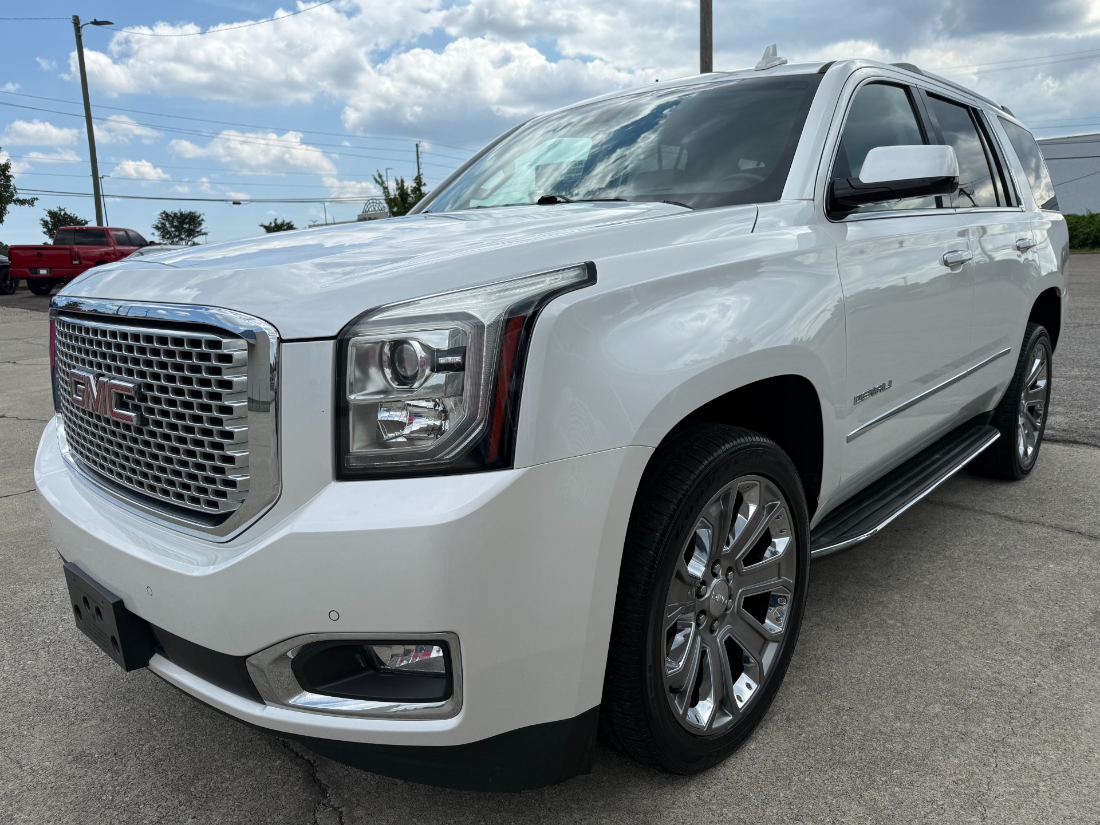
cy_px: 412
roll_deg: +2.8
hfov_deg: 71.6
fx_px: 763
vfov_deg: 56.8
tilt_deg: -11.3
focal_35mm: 24
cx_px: 550
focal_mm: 6.76
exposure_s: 1/4975
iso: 80
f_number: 1.78
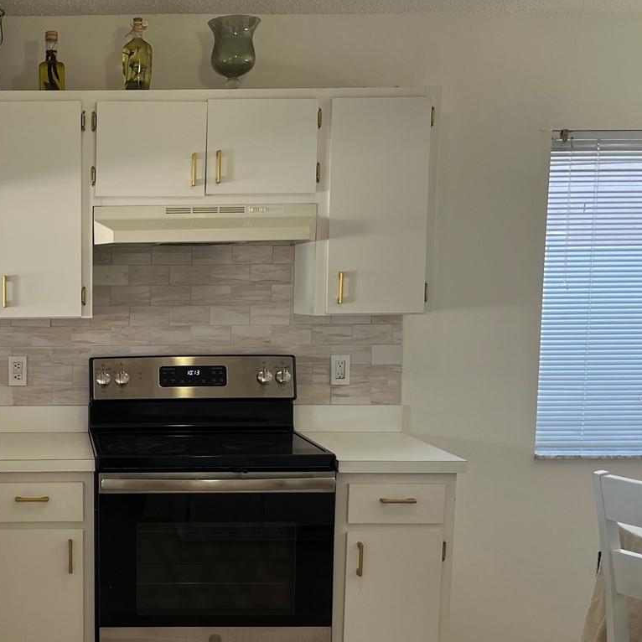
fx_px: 1007
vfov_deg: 35.2
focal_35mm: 48
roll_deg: +0.4
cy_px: 401
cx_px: 48
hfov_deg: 33.3
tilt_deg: -6.0
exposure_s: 1/120
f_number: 1.6
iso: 64
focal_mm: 5.1
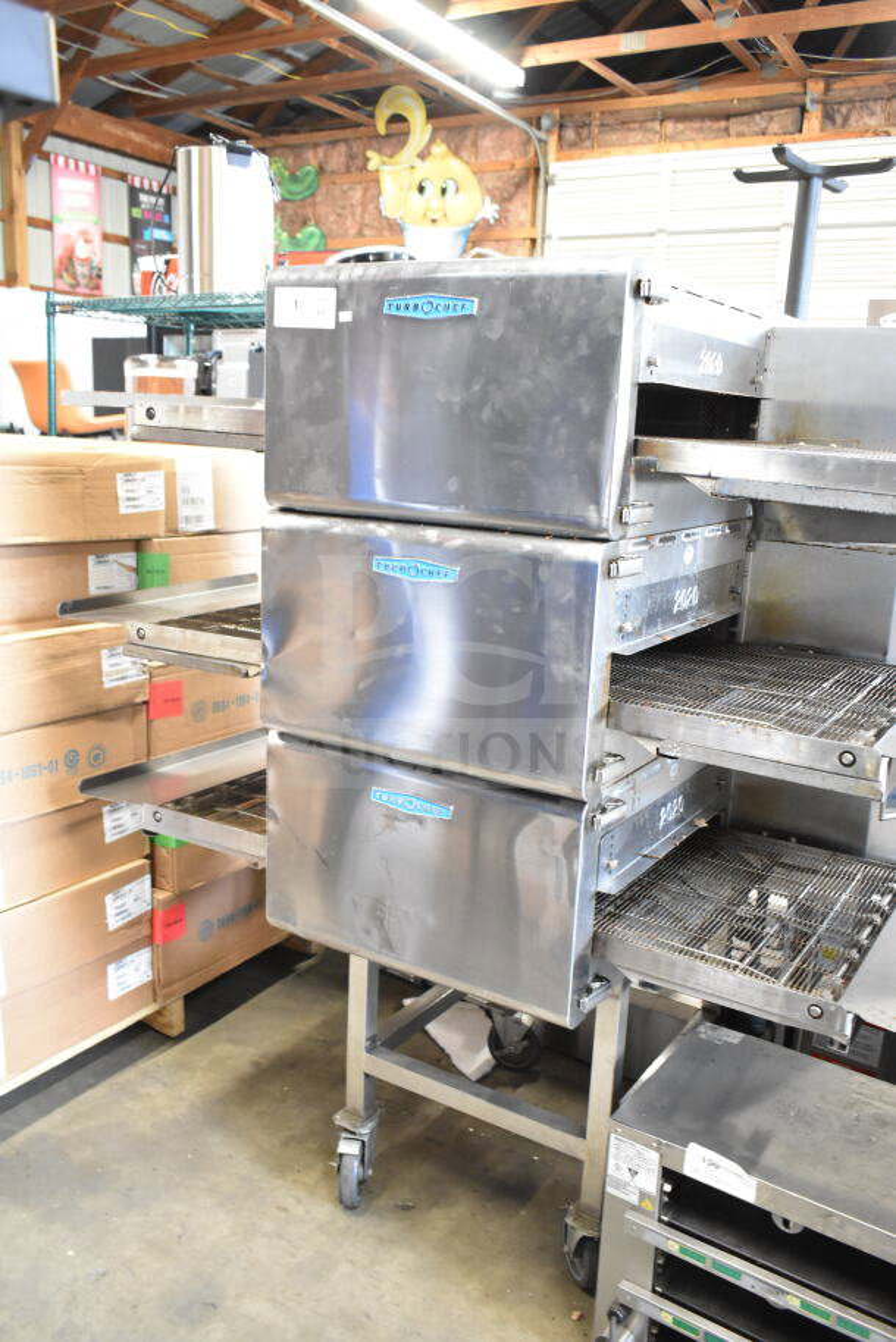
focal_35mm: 30
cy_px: 671
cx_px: 448
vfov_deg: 61.9
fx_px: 1119
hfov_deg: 43.6
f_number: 3.8
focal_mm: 20
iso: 3600
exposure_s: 1/30
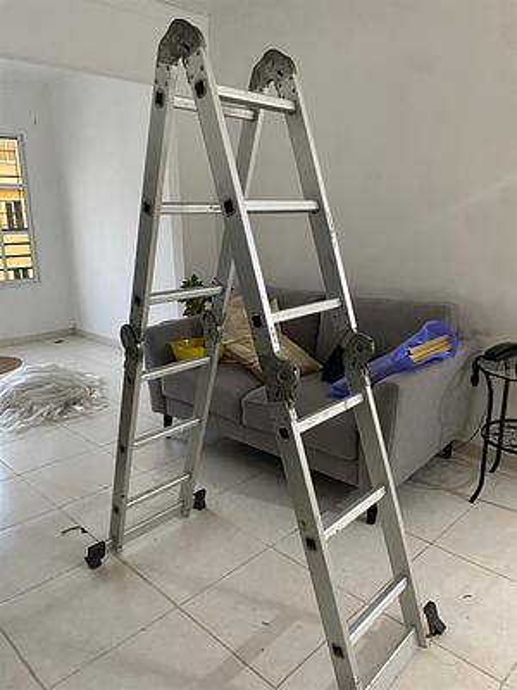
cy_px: 345
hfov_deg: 53.1
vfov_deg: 67.3
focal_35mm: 26
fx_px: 518
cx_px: 258
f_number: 1.8
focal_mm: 4.25
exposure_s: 1/40
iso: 400
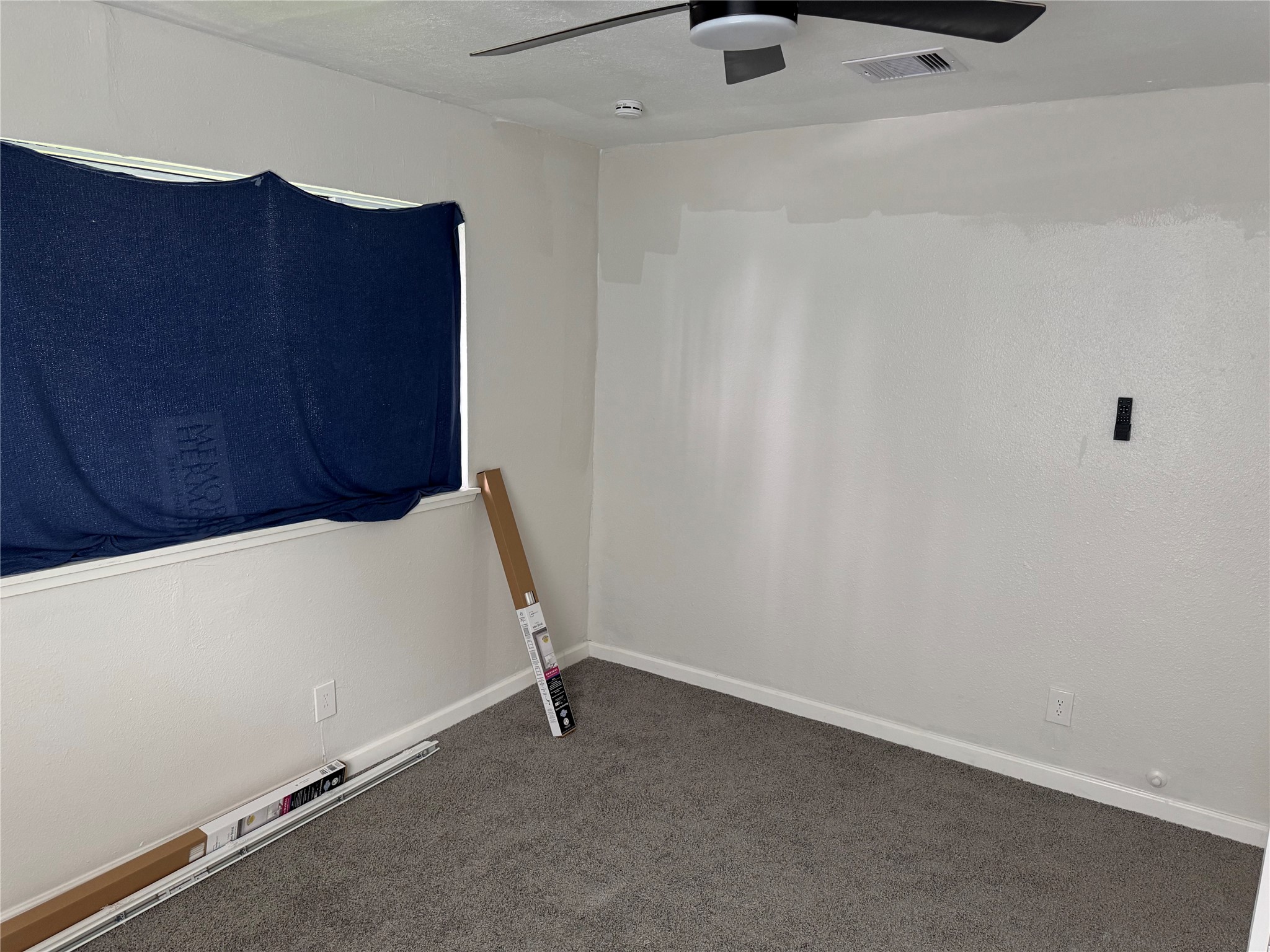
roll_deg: -1.1
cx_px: 635
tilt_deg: -11.4
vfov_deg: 56.8
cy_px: 476
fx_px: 881
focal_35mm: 24
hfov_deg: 71.6
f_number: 1.78
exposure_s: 1/60
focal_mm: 6.76
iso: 250
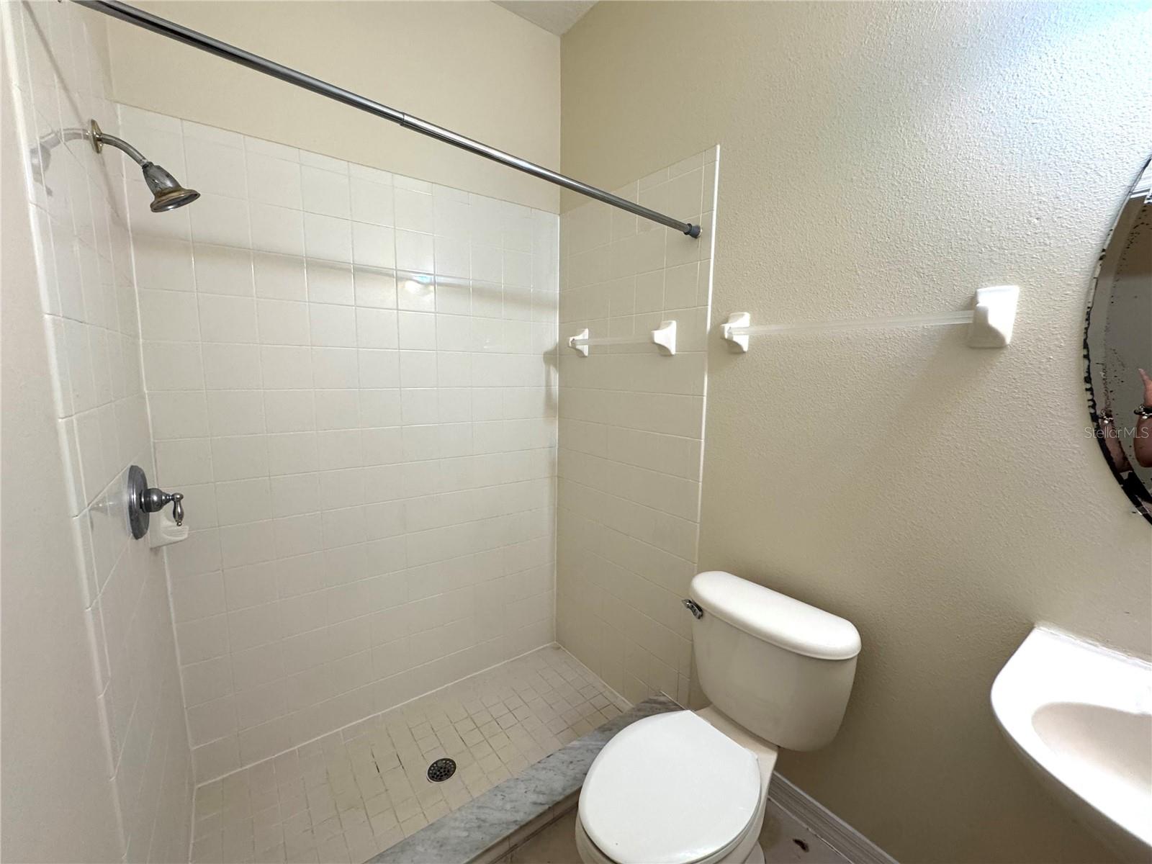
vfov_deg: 85.7
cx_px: 576
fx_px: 466
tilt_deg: -7.9
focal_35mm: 14
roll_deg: -1.2
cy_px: 432
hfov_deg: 102.1
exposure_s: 1/120
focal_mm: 2.22
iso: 250
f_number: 2.2
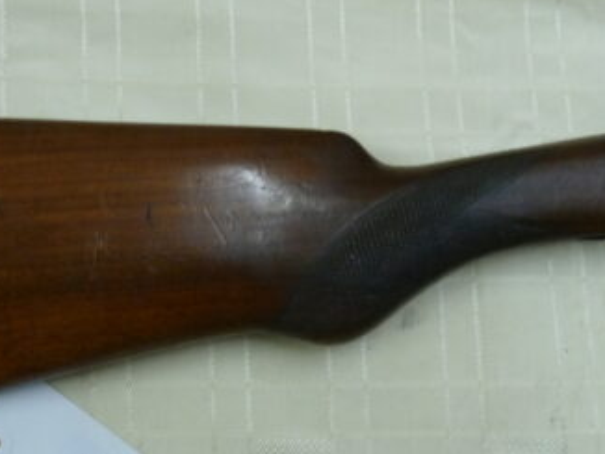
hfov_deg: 41.0
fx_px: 805
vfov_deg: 31.3
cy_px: 308
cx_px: 234
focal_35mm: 46
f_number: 3.3
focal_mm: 4.1
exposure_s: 1/30
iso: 250
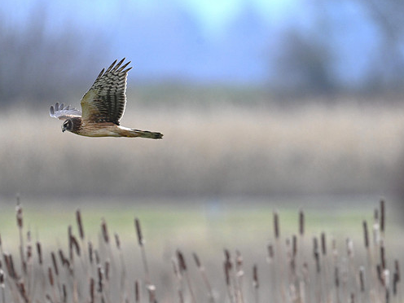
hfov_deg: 2.2
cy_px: 155
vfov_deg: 1.7
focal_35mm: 899
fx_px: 10492
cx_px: 179
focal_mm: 800
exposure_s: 1/800
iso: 2200
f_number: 6.3
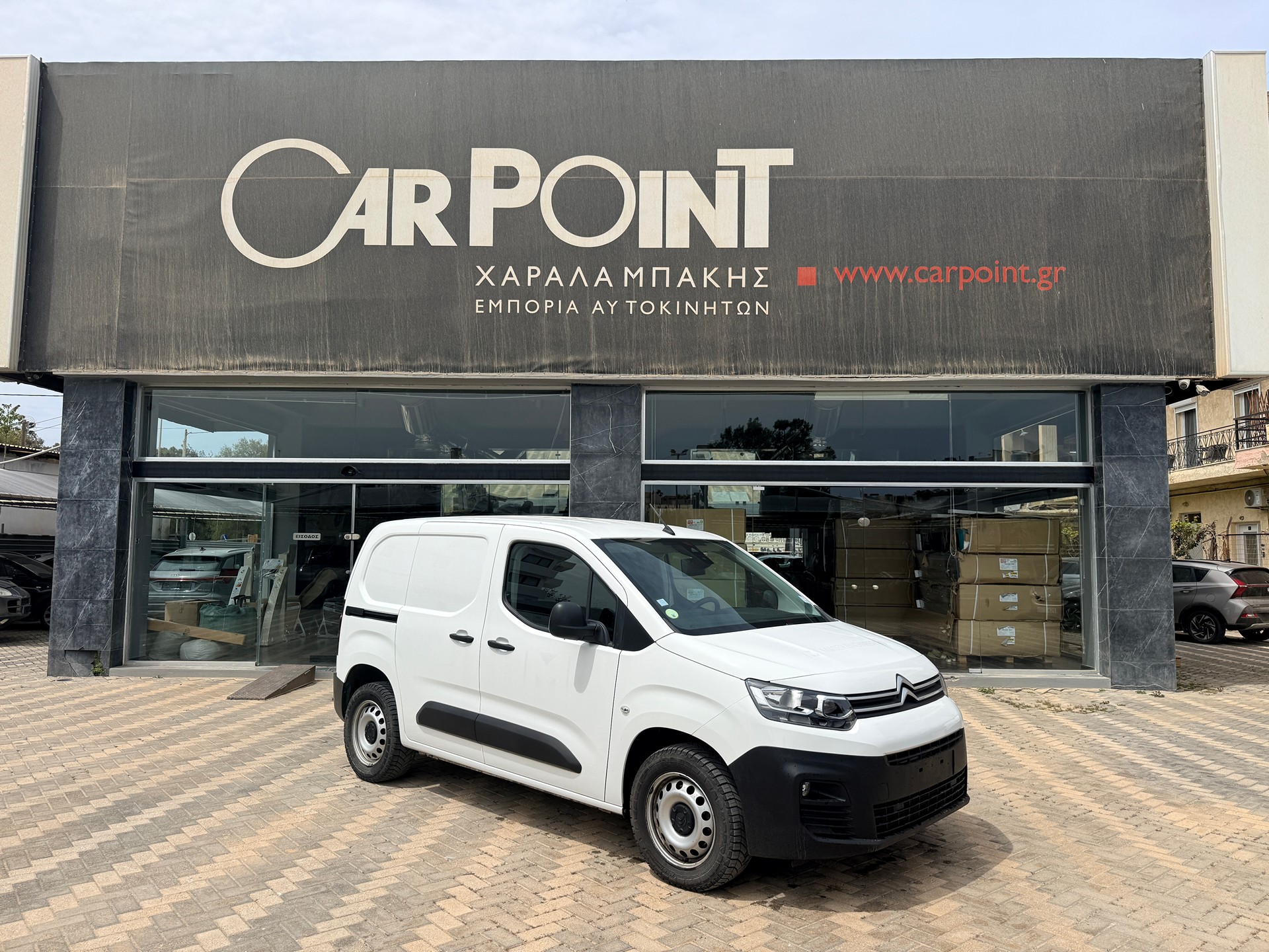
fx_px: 880
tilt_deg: +4.6
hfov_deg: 71.6
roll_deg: -0.3
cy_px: 476
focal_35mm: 24
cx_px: 634
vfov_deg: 56.8
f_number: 1.78
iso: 80
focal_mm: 6.76
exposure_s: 1/6173
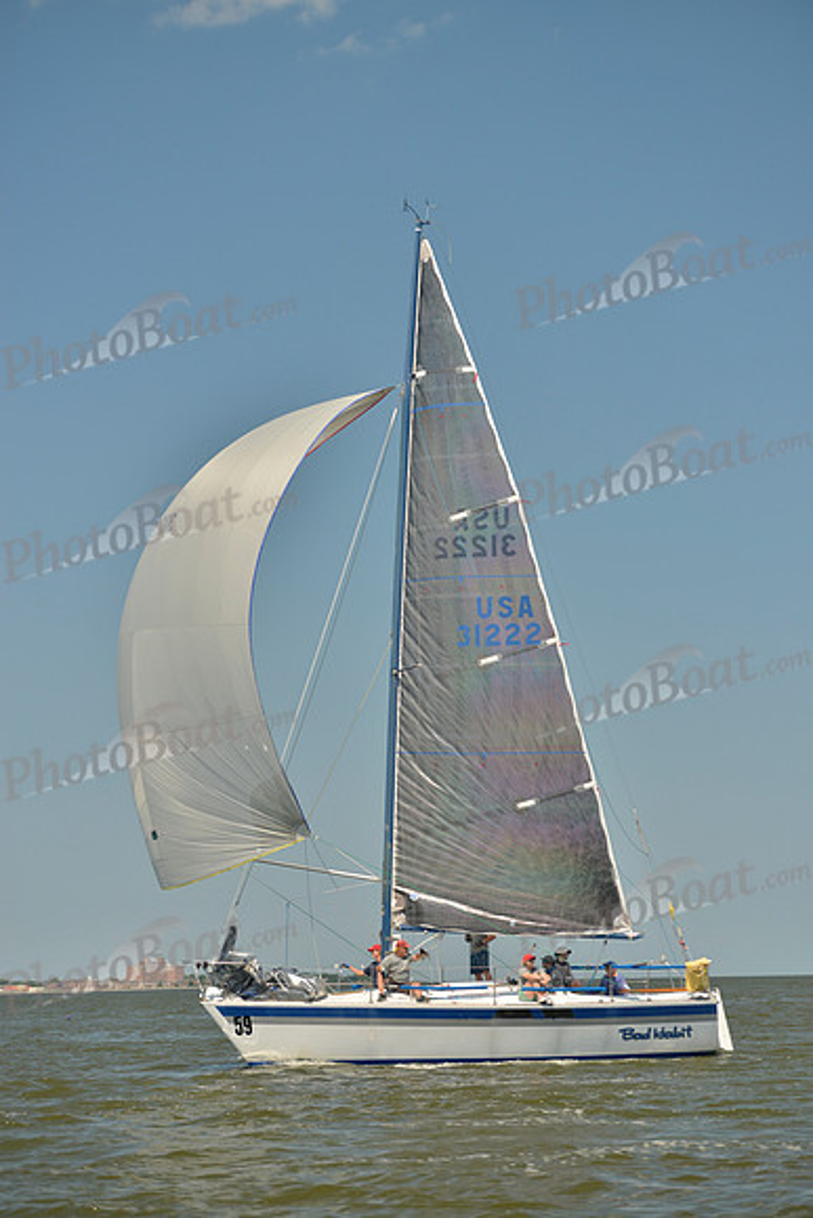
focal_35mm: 105
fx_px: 3554
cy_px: 609
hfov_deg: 13.0
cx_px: 406
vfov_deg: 19.5
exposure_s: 1/1250
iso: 200
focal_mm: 105
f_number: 4
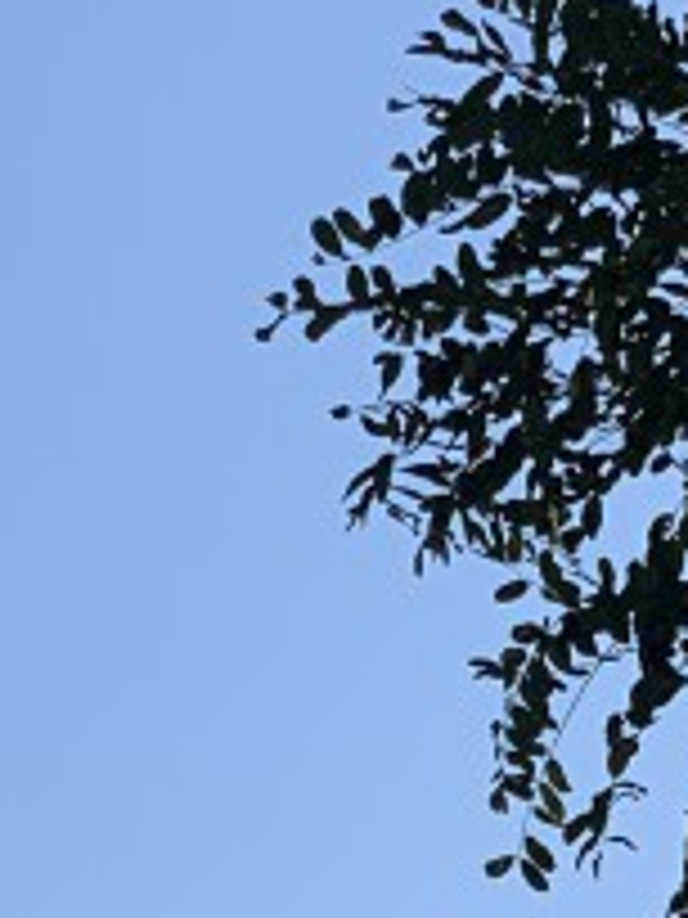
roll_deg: -0.4
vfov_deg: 7.1
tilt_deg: +8.2
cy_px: 1413
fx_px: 7288
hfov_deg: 5.3
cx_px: -778
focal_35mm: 275
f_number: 2.4
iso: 16
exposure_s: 1/1370
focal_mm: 6
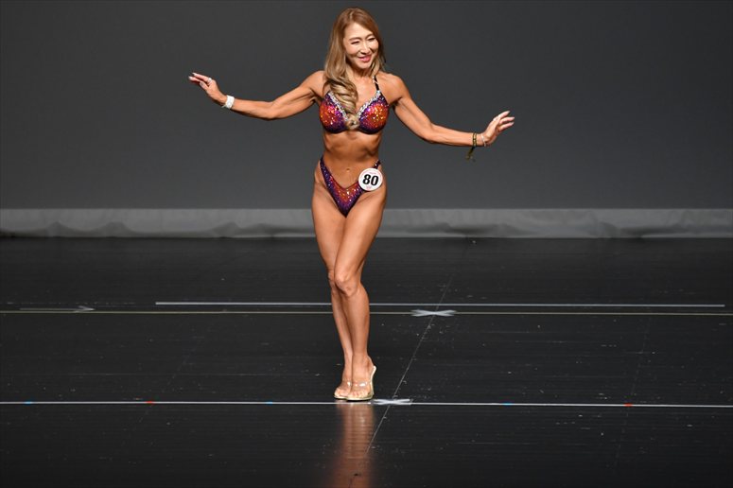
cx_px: 366
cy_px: 244
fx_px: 7021
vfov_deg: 4.0
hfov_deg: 6.0
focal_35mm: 345
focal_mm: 230
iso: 2000
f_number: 5.6
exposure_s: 1/400
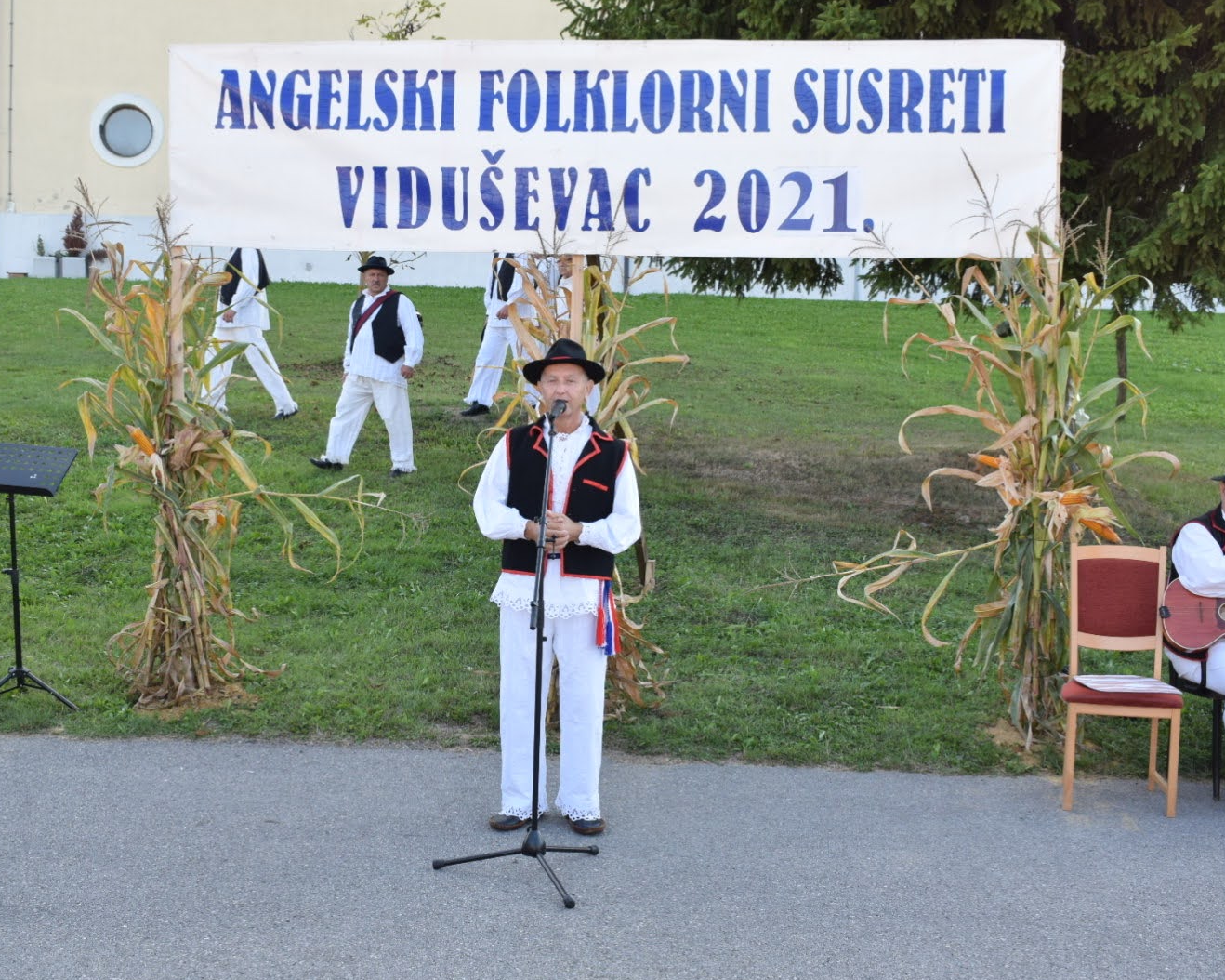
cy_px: 497
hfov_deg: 41.1
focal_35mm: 45
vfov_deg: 33.4
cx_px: 552
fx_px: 1631
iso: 400
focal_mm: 26
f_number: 8
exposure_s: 1/250
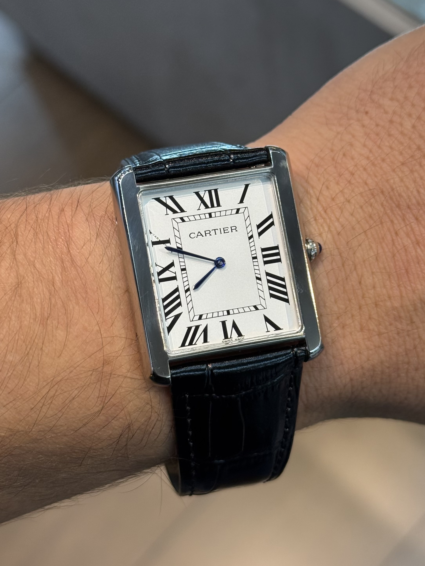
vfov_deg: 39.7
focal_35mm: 48
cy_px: 283
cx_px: 212
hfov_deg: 30.3
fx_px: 786
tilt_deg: -64.2
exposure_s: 1/120
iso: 100
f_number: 1.78
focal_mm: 6.76
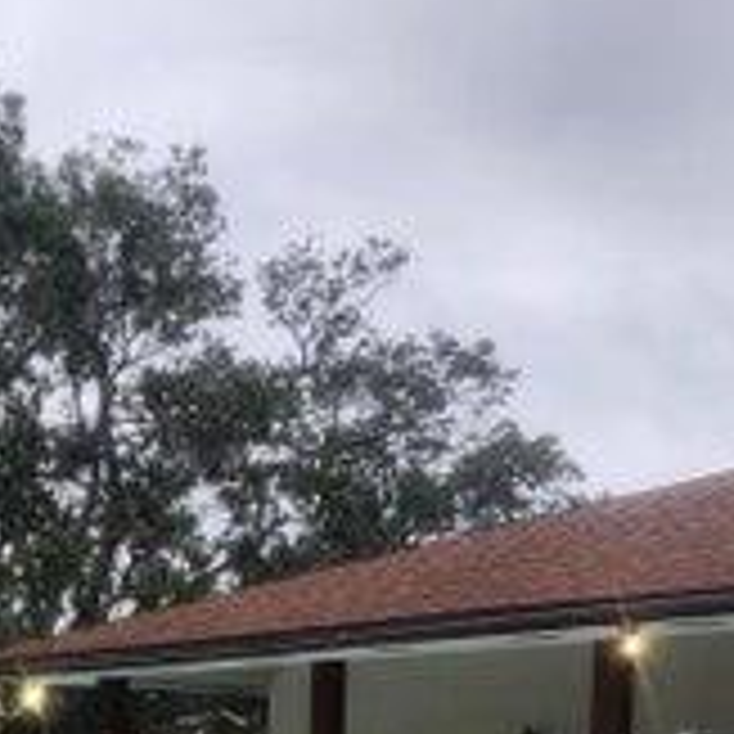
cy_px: 901
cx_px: -117
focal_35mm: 80
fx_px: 1919
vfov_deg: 20.2
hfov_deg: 20.4
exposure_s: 1/215
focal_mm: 6.4
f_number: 1.8
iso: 12
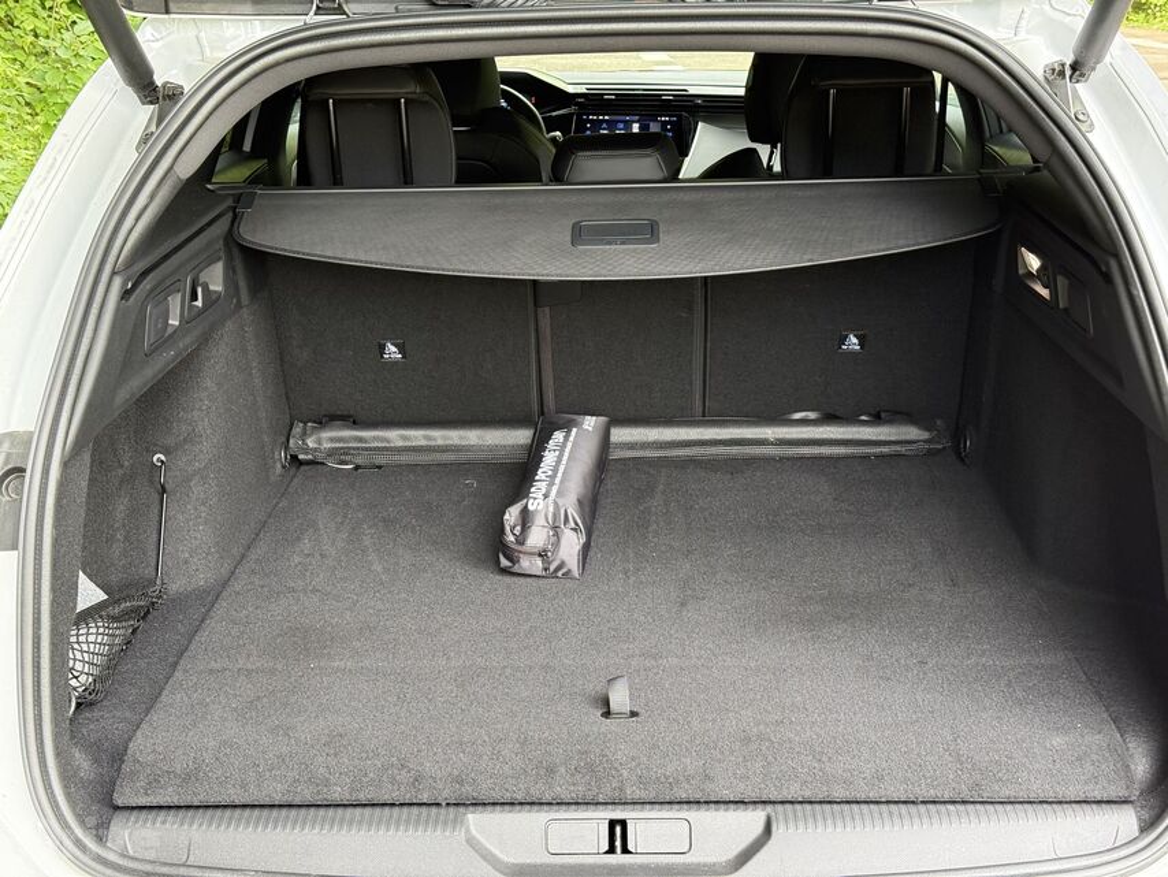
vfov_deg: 30.3
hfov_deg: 39.6
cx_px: 584
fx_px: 1620
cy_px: 438
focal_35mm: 48
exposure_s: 1/82
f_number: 1.78
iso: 200
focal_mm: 6.76
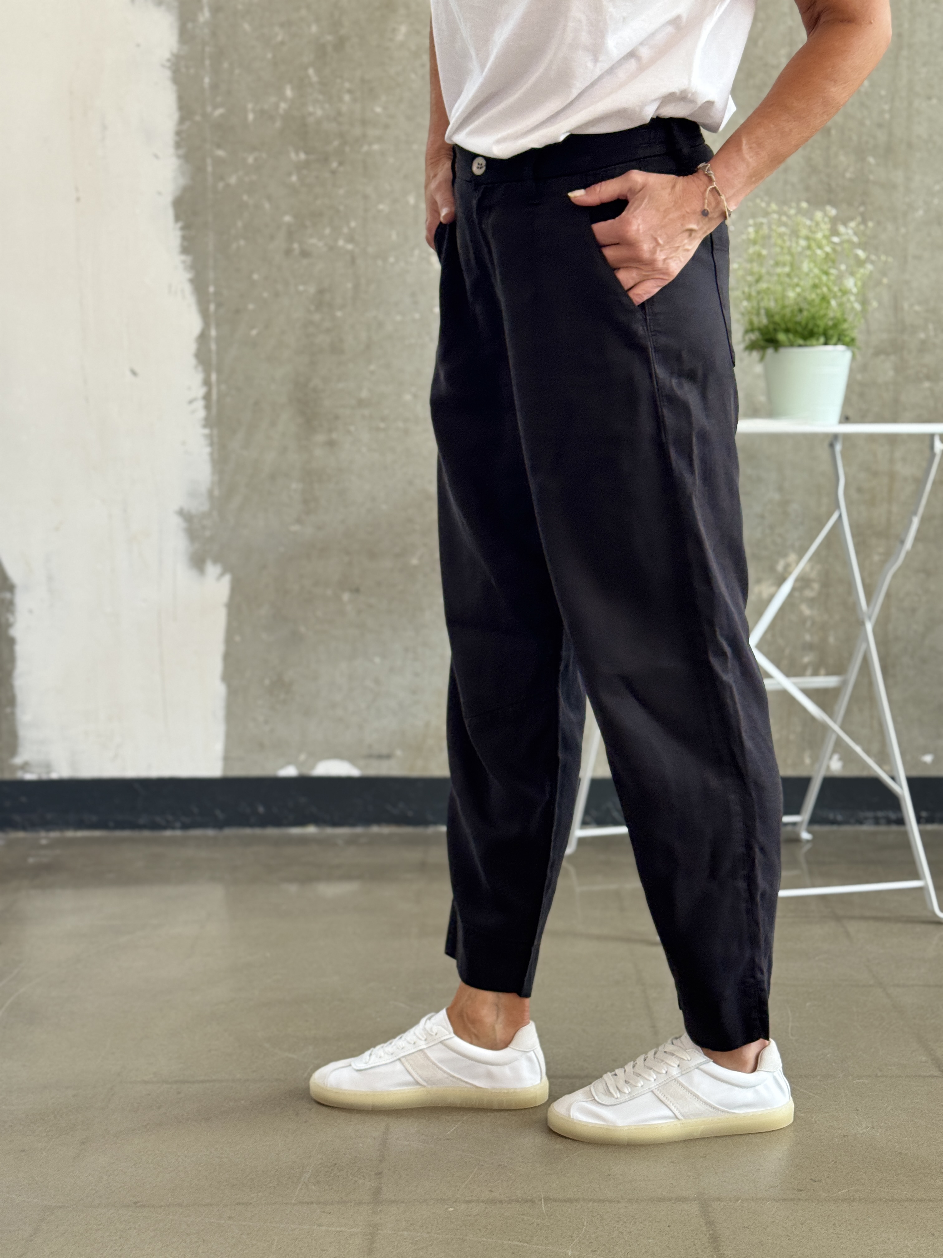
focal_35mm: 48
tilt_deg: -7.1
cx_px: 472
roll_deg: +0.6
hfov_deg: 30.3
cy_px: 629
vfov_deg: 39.7
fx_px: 1743
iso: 100
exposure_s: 1/110
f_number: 1.78
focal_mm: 6.76
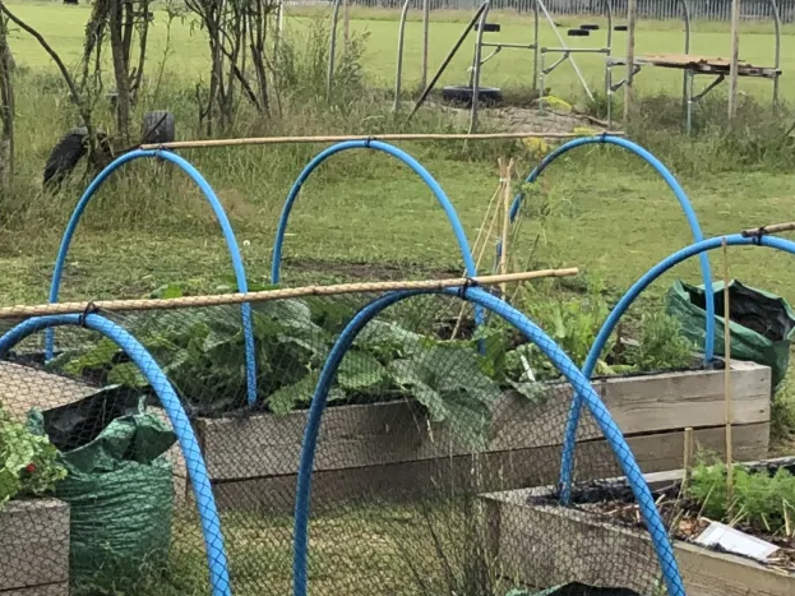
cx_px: 158
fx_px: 2641
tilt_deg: -4.8
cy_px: 195
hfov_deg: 17.0
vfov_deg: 12.9
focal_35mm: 115
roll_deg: -0.6
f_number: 1.8
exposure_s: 1/1021
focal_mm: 3.99
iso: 20
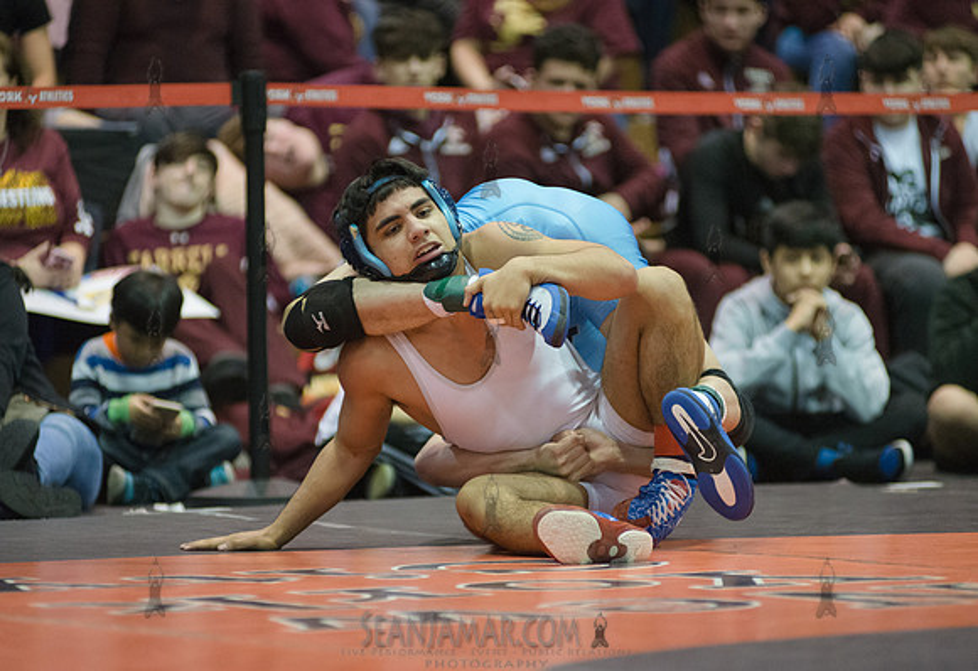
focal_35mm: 218
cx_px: 474
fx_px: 5962
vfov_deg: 6.4
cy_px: 358
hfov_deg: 9.4
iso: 4000
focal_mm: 200
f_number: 2.8
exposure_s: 1/320
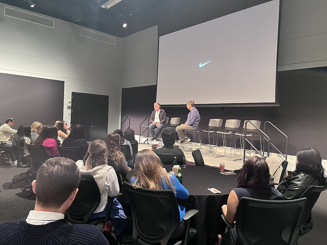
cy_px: 122
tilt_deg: -1.1
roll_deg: -2.4
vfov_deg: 53.1
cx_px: 164
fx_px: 246
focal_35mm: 26
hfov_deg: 67.3
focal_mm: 5.1
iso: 500
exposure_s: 1/40
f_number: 1.6
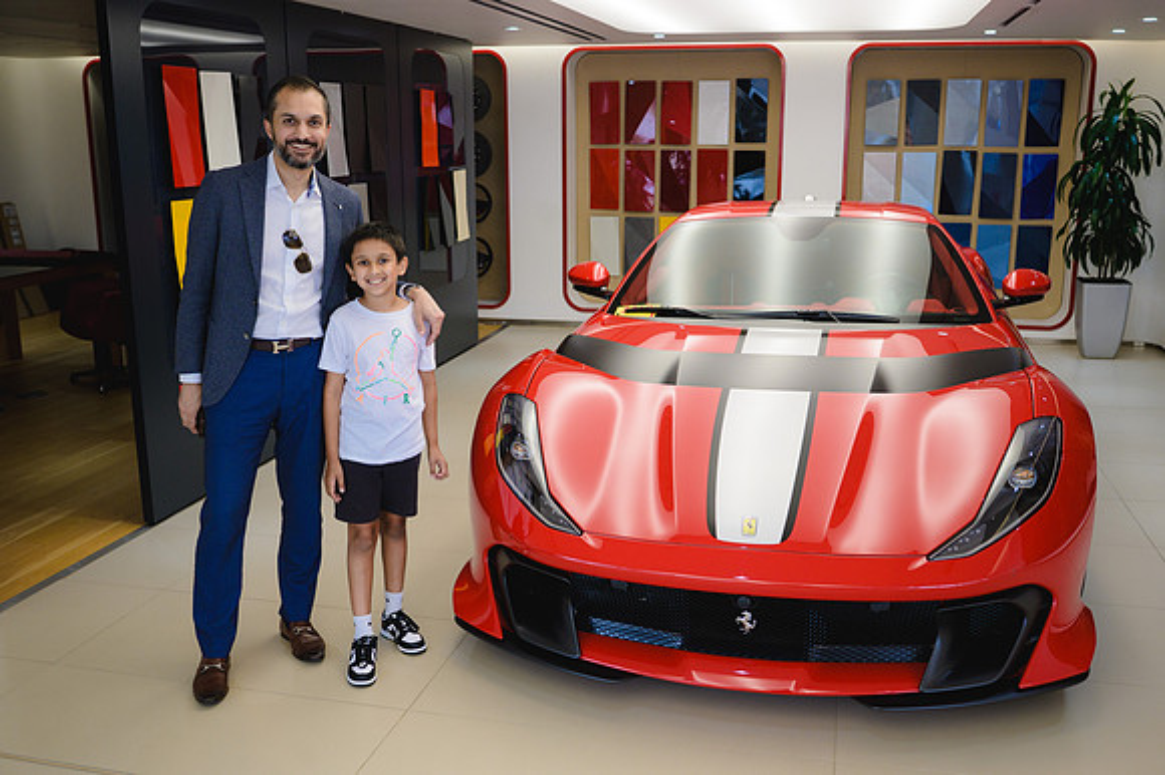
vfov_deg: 37.8
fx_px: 1132
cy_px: 388
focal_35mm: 35
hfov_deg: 54.5
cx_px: 582
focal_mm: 35
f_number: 4
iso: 640
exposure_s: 1/200
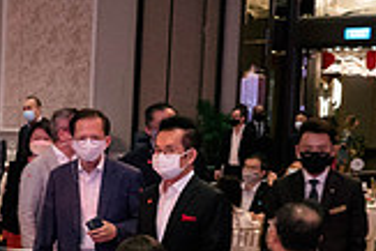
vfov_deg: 11.1
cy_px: 275
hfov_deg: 15.3
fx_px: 1275
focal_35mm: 122
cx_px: -221
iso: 1000
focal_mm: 16
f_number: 2.8
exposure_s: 1/100
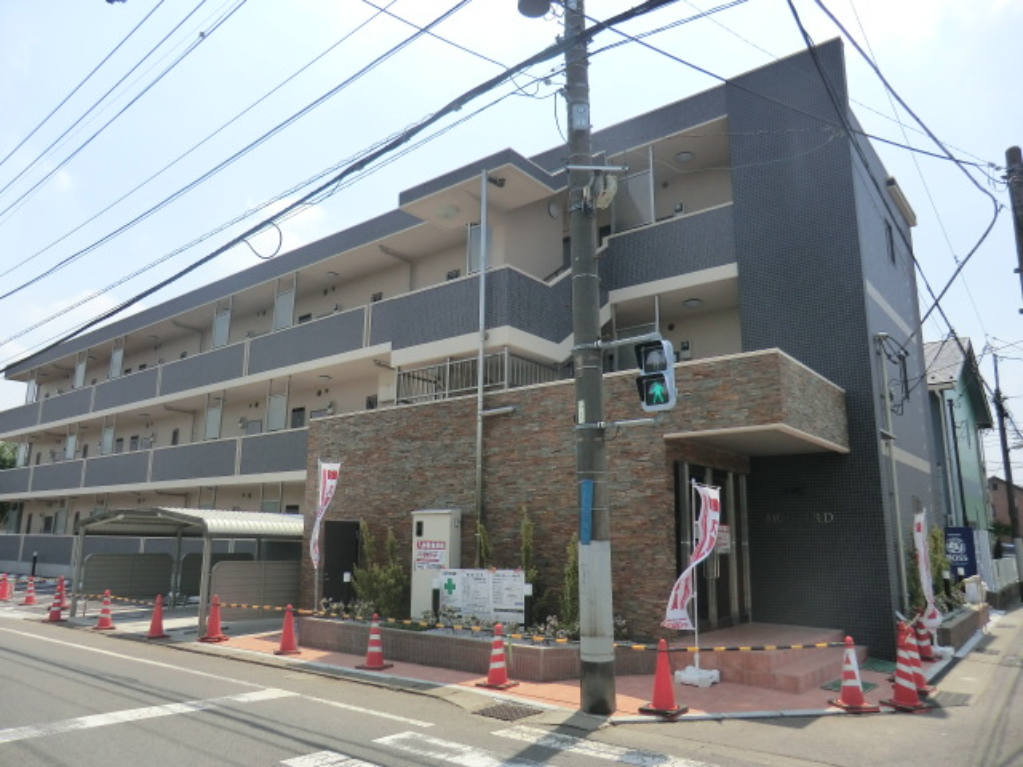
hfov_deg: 71.6
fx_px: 709
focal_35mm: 24
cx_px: 512
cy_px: 384
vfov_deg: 56.8
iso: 80
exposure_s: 1/200
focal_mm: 4.3
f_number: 7.5
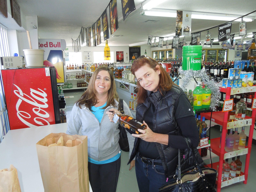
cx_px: 128
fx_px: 185
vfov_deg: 54.9
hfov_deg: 69.4
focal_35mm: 25
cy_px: 96
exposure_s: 1/40
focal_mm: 4.5
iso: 220
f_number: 3.3
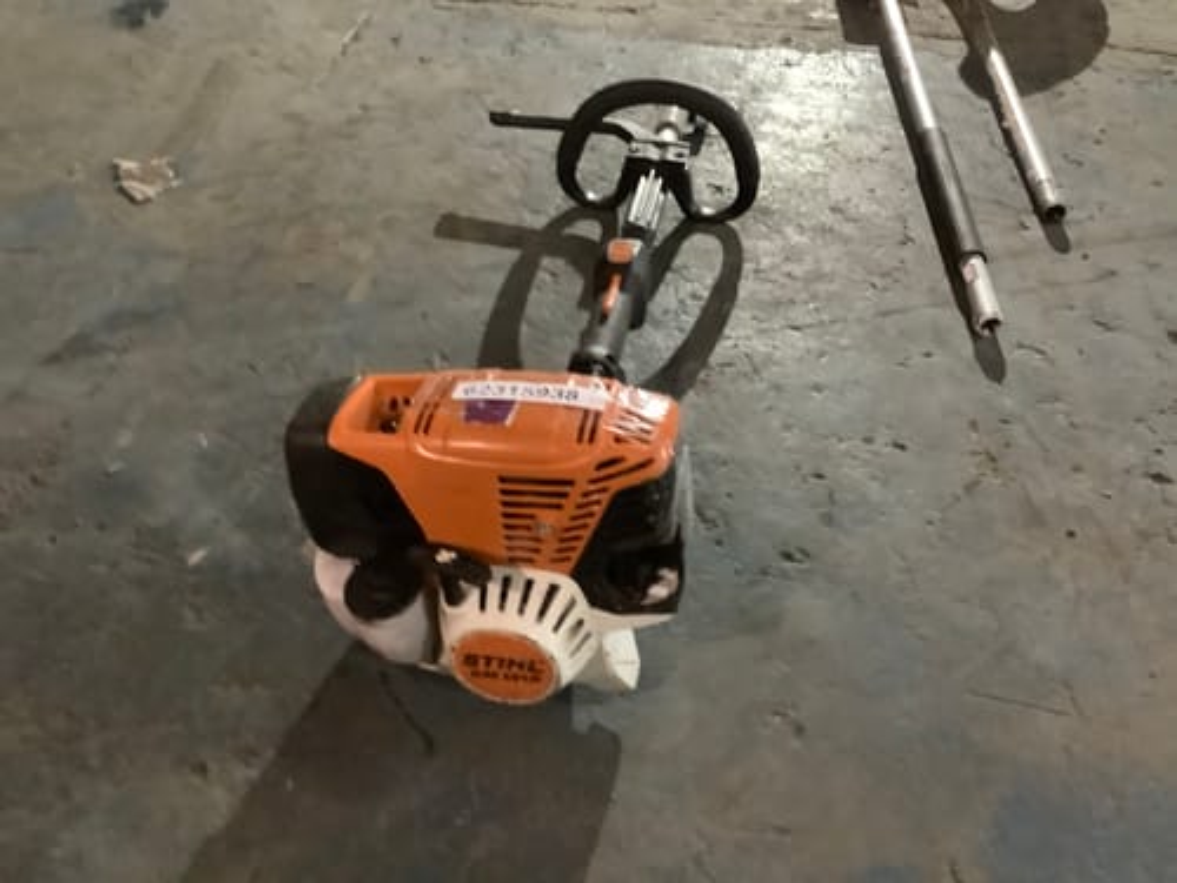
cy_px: 442
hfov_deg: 58.4
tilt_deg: -42.0
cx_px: 588
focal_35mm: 31
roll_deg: -0.1
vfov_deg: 45.4
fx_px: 1054
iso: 640
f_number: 2.4
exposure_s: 1/20
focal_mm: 3.3
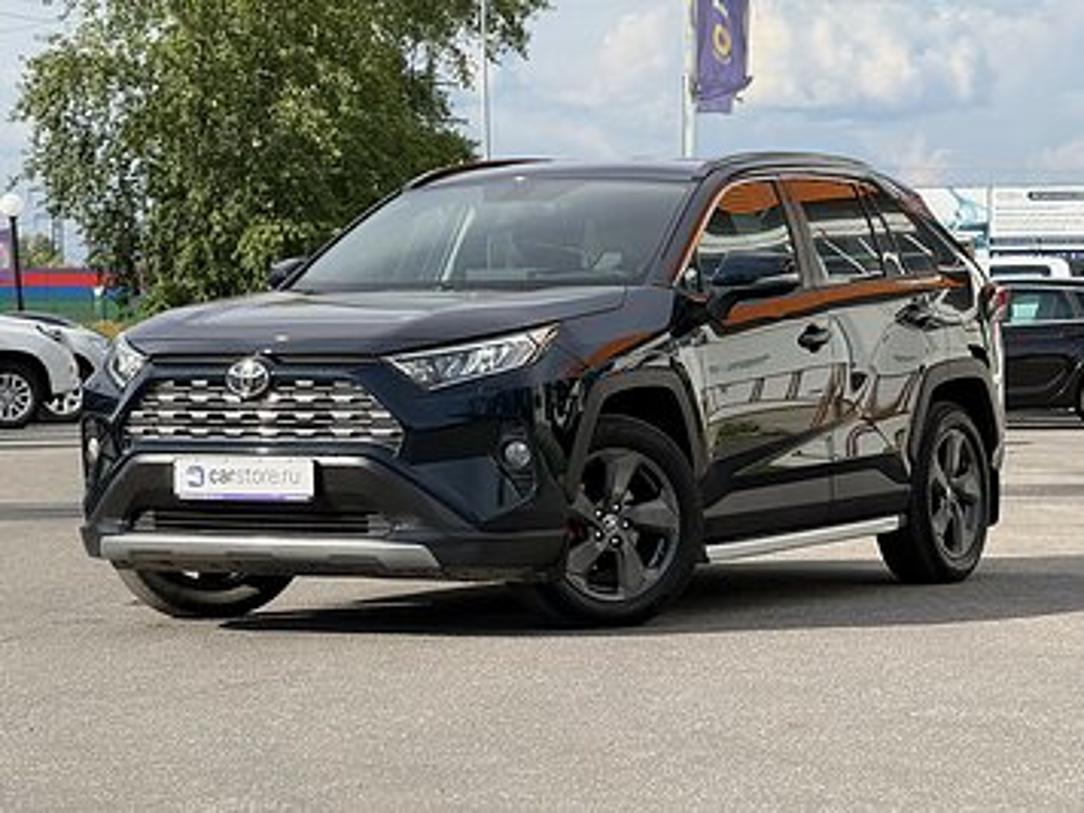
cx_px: 542
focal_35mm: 120
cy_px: 406
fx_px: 3758
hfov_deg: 16.4
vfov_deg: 12.3
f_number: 2.8
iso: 50
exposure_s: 1/1186
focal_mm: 15.66
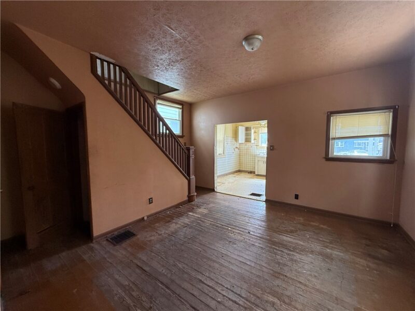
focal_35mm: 14
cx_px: 208
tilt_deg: -4.3
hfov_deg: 102.1
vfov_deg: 85.7
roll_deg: +0.3
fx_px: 168
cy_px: 156
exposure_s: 1/99
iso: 250
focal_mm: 2.22
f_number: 2.2
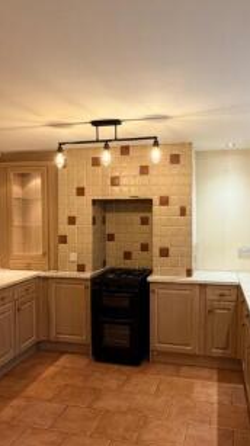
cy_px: 235
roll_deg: -0.1
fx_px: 343
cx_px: 143
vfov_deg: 66.1
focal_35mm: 29
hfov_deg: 40.0
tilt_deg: -2.6
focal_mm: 2.22
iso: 200
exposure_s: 1/100
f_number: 2.2
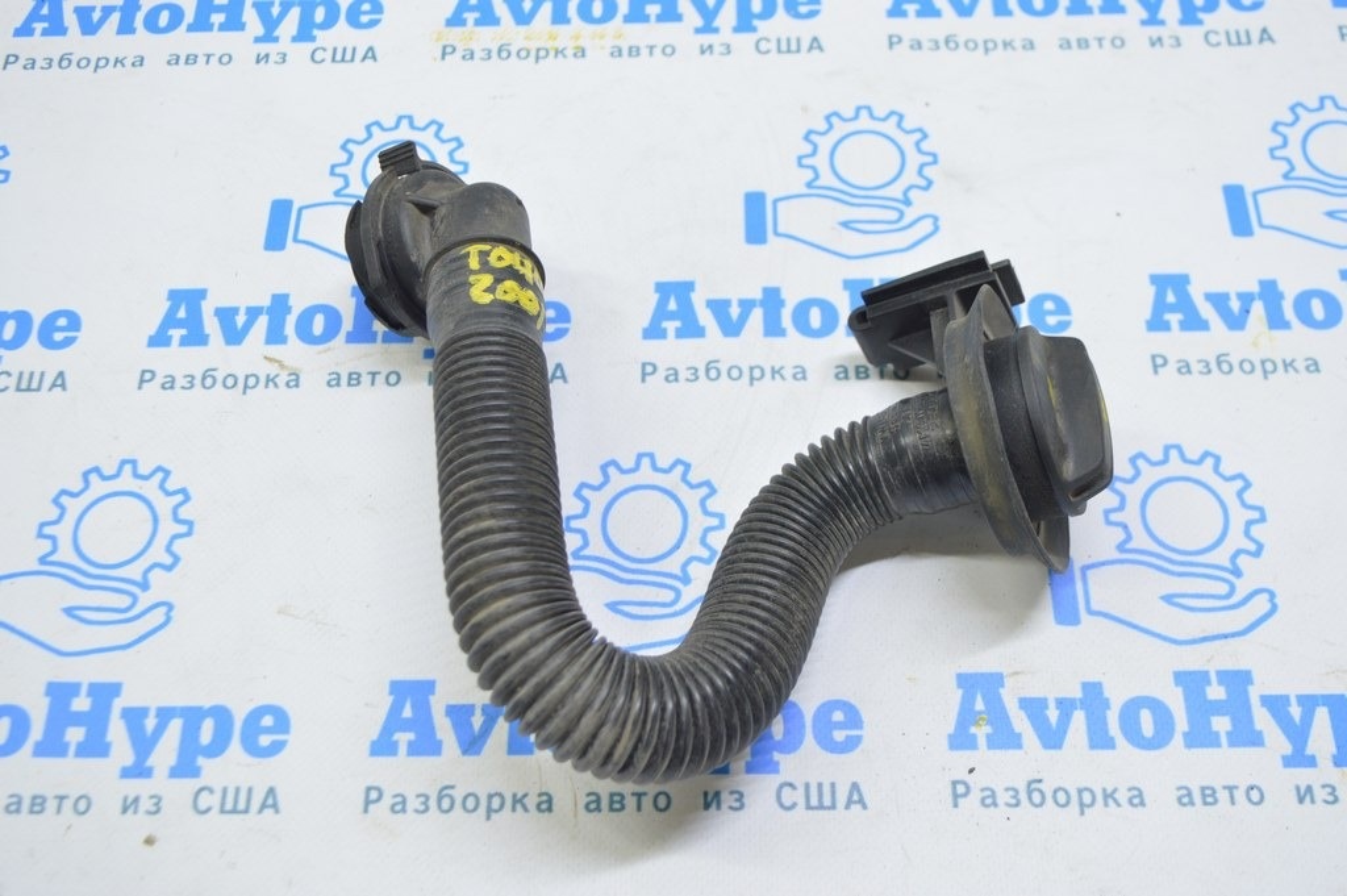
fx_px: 1458
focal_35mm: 39
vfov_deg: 34.2
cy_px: 448
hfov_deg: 49.6
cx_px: 674
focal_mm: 26
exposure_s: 1/20
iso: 400
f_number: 5.6
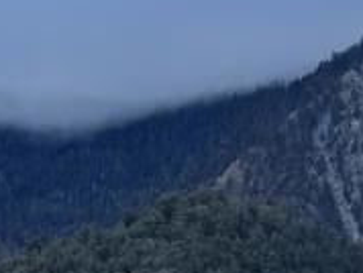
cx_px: -530
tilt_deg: +10.7
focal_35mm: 276
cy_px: 43
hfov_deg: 6.8
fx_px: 2898
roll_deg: -0.8
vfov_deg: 5.4
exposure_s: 1/1475
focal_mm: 6.86
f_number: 1.78
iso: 80
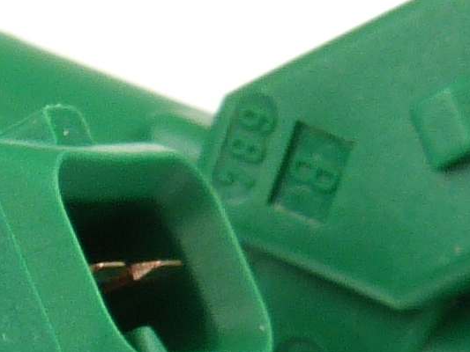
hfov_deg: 5.8
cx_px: -636
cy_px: 671
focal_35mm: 330
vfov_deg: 4.5
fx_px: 4482
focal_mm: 7.8
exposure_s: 1/80
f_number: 3.2
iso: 100
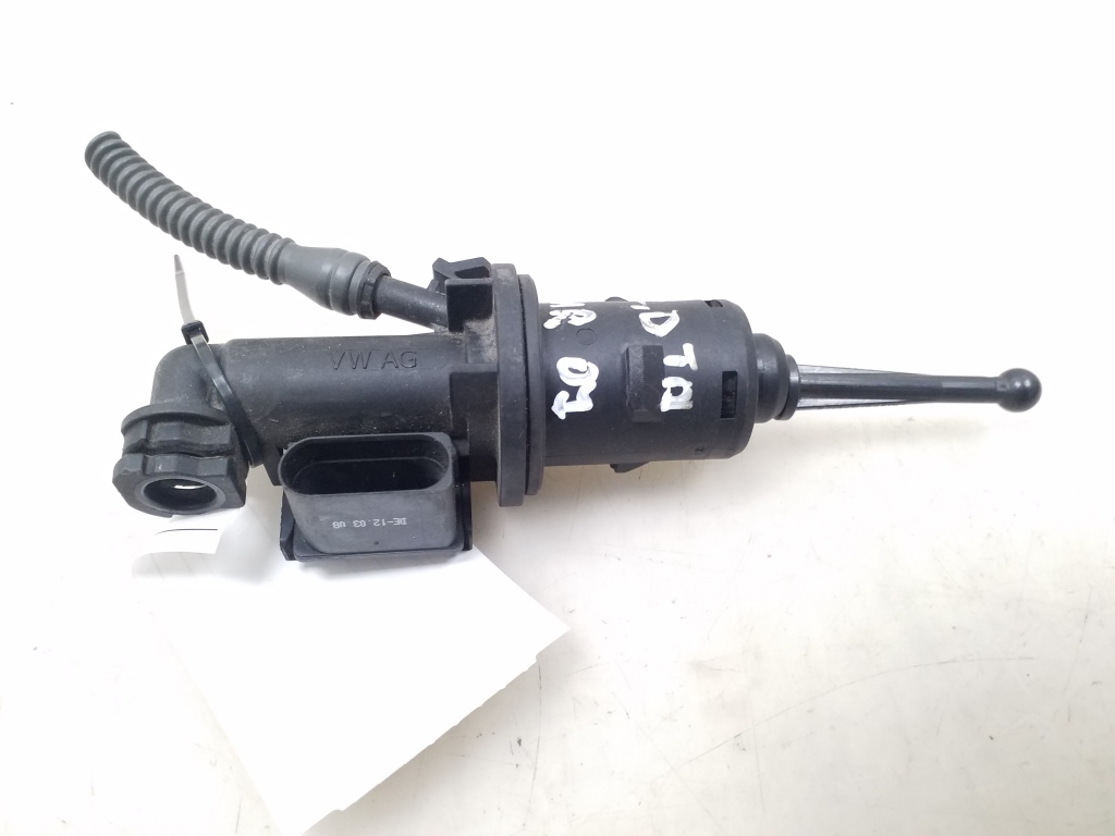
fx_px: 870
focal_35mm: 27
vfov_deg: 51.4
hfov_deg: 65.3
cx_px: 558
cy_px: 418
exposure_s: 1/33
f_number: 1.9
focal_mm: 3.6
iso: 200
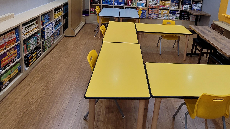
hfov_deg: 75.3
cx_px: 140
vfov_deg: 43.3
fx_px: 146
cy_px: 11
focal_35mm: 24
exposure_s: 1/120
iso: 100
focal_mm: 2.2
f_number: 2.2
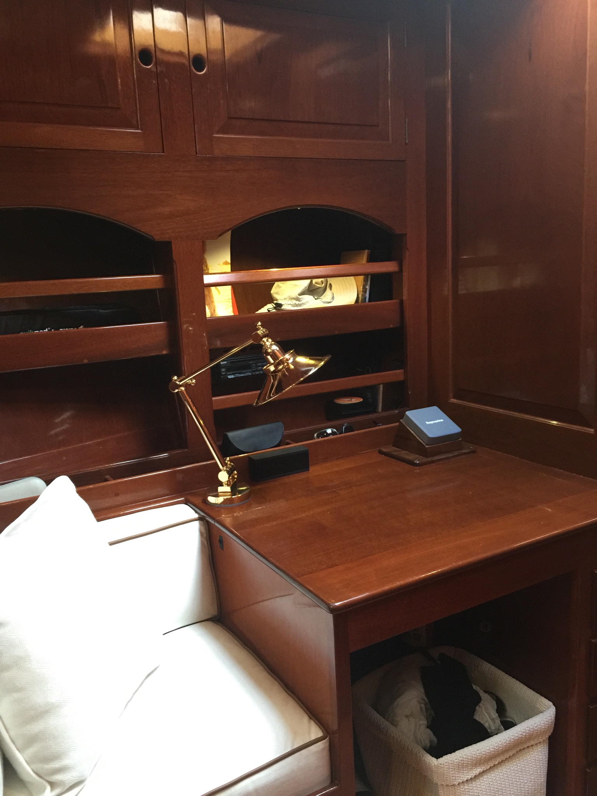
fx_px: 667
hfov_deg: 48.2
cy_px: 398
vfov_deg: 61.7
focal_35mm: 29
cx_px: 298
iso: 125
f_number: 2.2
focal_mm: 4.15
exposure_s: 1/10
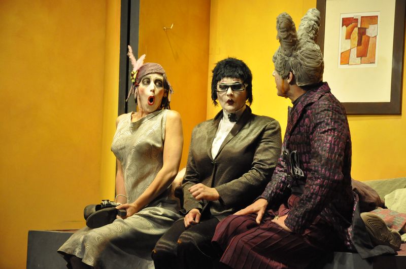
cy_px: 134
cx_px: 203
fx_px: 1774
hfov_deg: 13.1
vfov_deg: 8.7
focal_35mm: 158
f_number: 8
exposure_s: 1/250
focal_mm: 105
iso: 3200
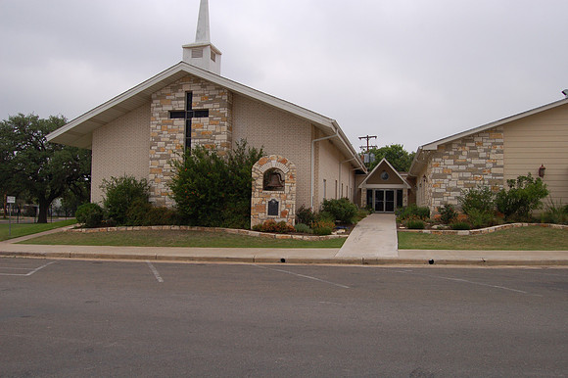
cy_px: 189
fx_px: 426
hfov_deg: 67.4
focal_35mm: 27
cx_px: 284
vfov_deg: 47.9
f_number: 7.1
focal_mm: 18
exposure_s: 1/125
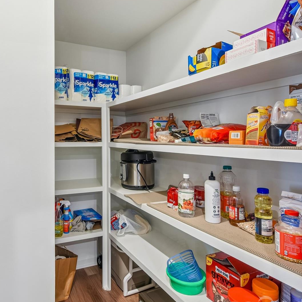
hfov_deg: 65.8
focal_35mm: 23
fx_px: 227
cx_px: 105
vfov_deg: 67.1
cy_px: 136
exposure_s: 1/3.33
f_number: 11
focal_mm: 14
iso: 200
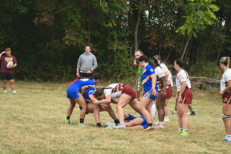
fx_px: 2116
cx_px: 116
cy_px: 77
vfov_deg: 4.2
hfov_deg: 6.2
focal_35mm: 330
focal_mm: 220
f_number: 5.3
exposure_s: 1/1000
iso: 320
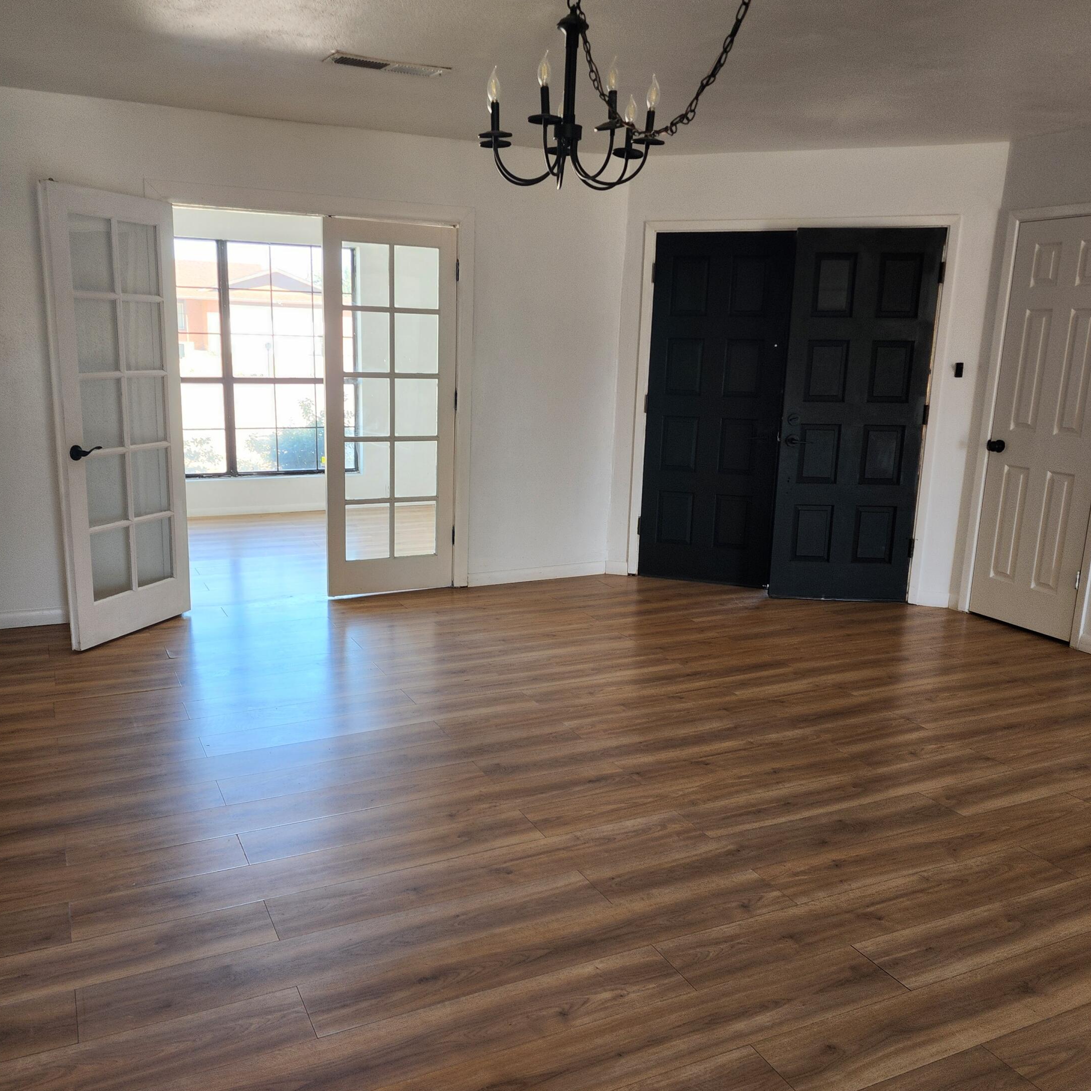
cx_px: 513
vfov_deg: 57.3
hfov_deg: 57.3
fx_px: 998
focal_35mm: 28
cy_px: 545
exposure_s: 1/120
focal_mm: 6.4
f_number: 1.8
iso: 100
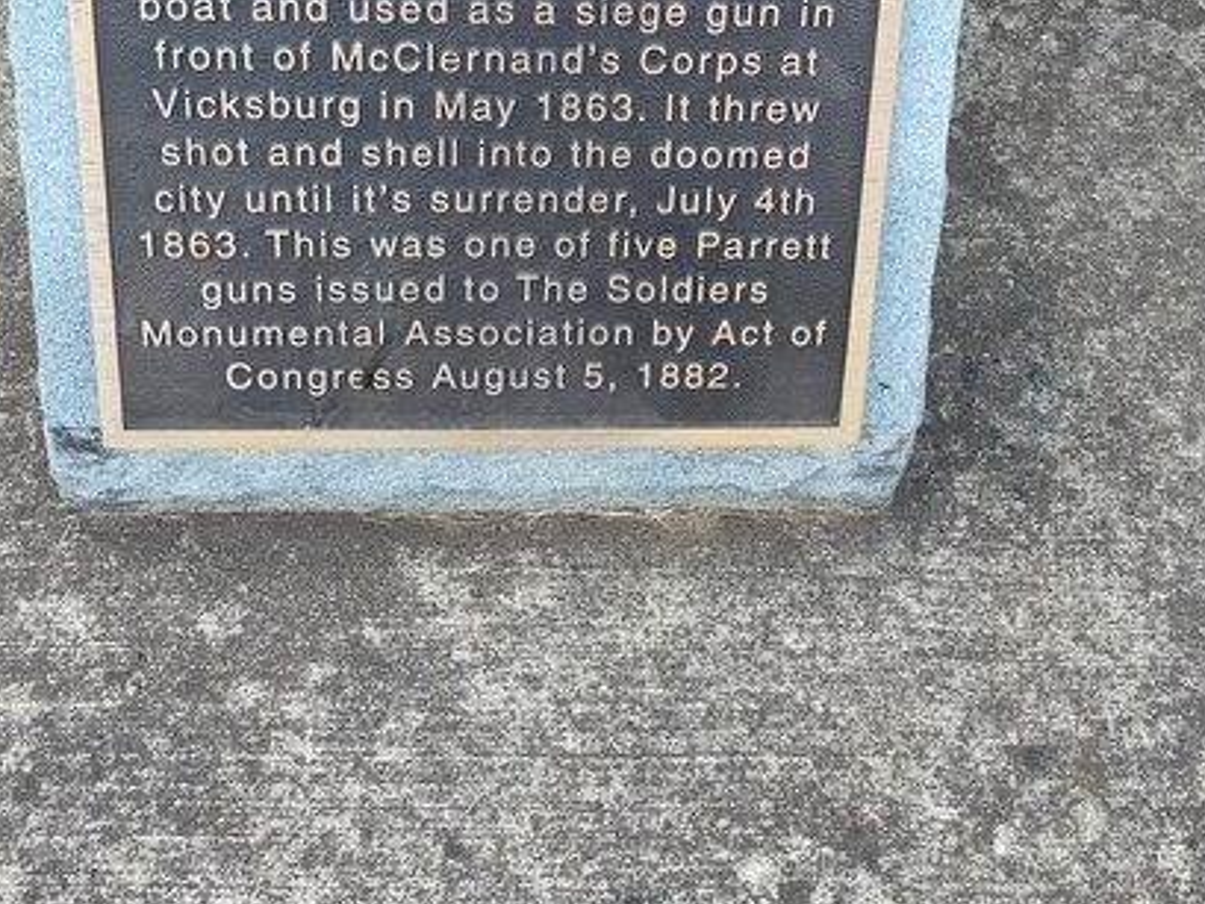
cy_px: 124
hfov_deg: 42.0
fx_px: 1567
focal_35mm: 45
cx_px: 560
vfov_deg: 31.0
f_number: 1.8
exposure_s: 1/200
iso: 130
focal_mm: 5.56
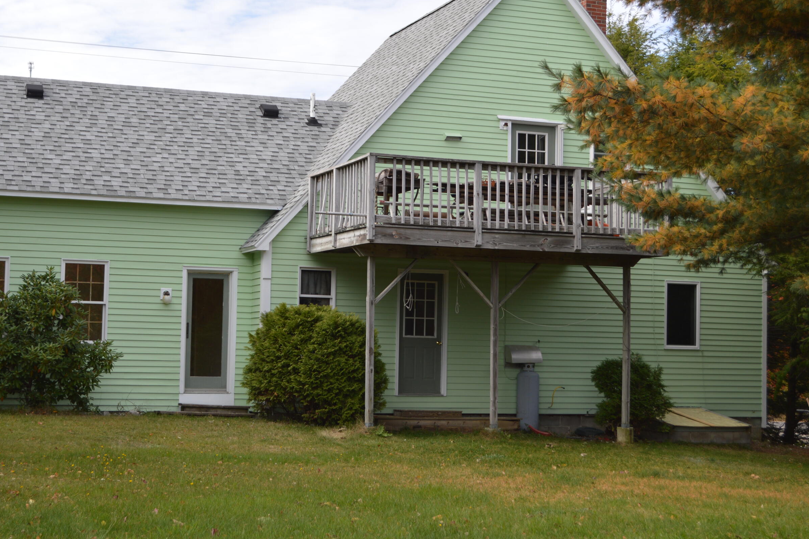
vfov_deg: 22.6
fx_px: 1348
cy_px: 229
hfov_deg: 33.4
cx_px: 353
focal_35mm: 60
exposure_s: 1/200
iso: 100
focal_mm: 32
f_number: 5.6
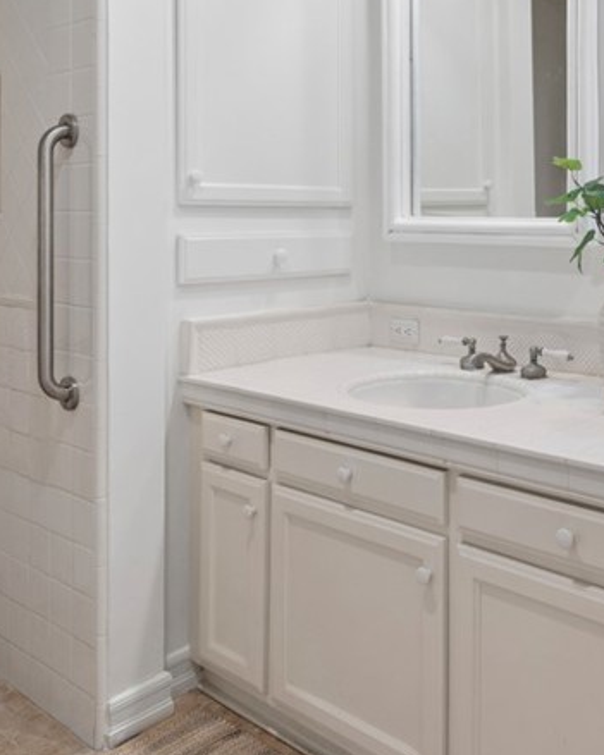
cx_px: 542
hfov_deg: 39.2
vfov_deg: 50.3
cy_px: 233
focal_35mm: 35
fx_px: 782
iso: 200
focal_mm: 16
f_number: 9
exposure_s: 1/13
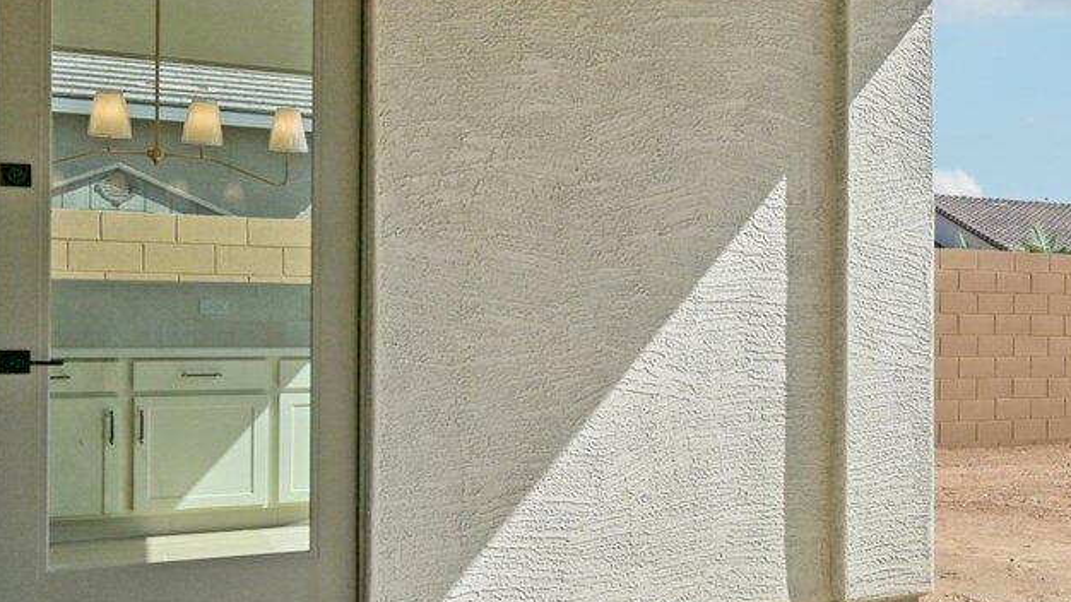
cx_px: 1252
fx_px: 1363
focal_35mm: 48
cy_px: 338
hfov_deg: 35.0
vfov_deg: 24.9
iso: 100
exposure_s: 1/800
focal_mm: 14
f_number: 8
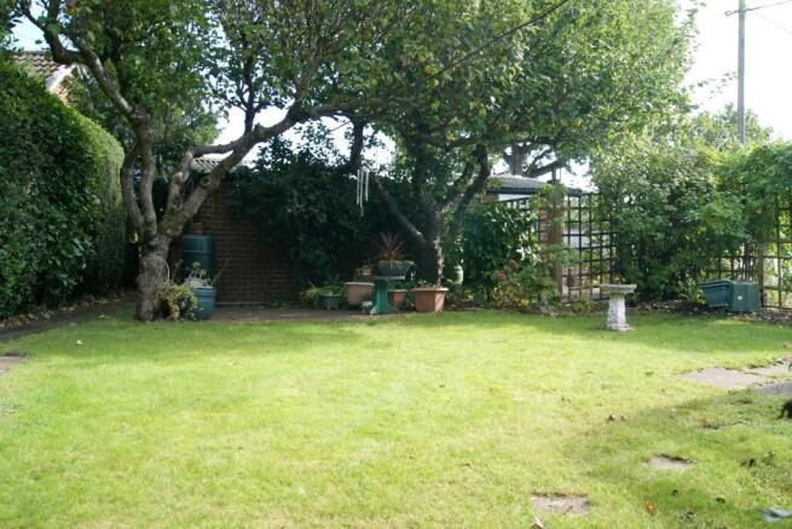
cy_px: 264
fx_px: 594
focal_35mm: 27
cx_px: 396
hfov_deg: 67.4
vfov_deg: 48.0
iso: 400
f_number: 10
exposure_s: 1/80
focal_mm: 18
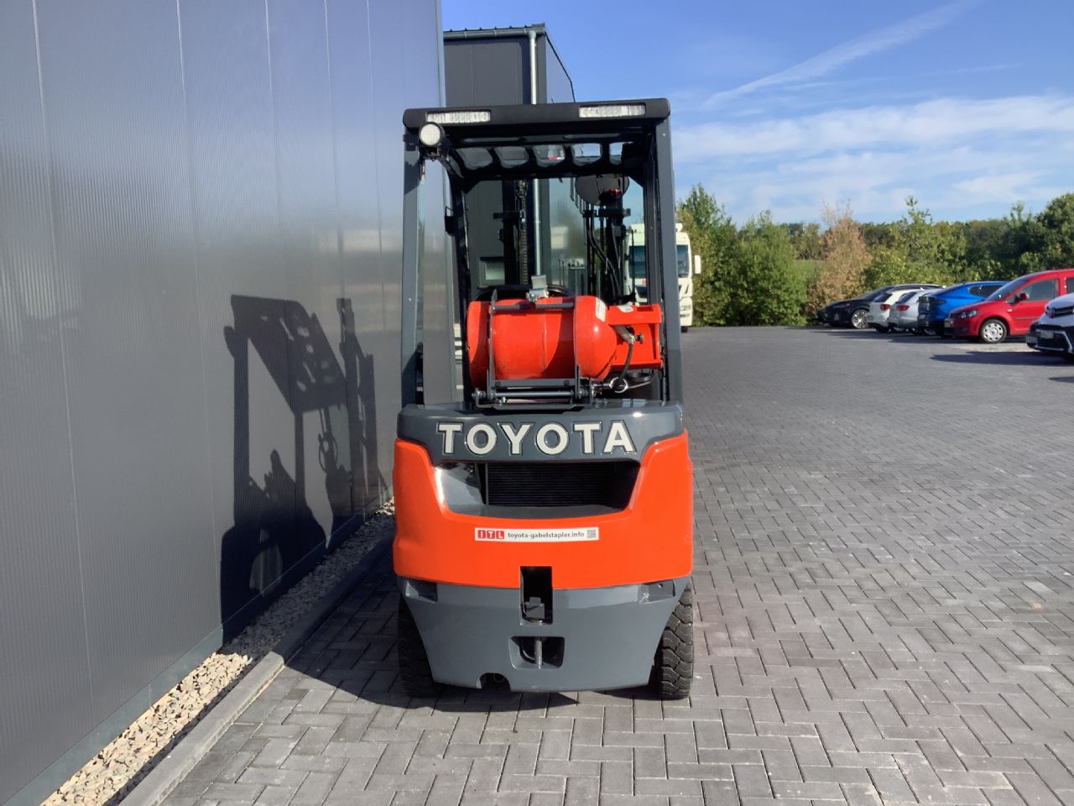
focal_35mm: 31
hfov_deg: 58.4
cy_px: 403
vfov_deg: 45.4
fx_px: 962
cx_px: 537
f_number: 2.4
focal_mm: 3.3
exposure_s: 1/721
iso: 25
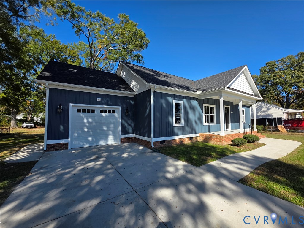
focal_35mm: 13
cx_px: 152
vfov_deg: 89.9
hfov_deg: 106.2
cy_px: 114
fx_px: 114
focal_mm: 2.2
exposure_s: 1/1441
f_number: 1.9
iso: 40
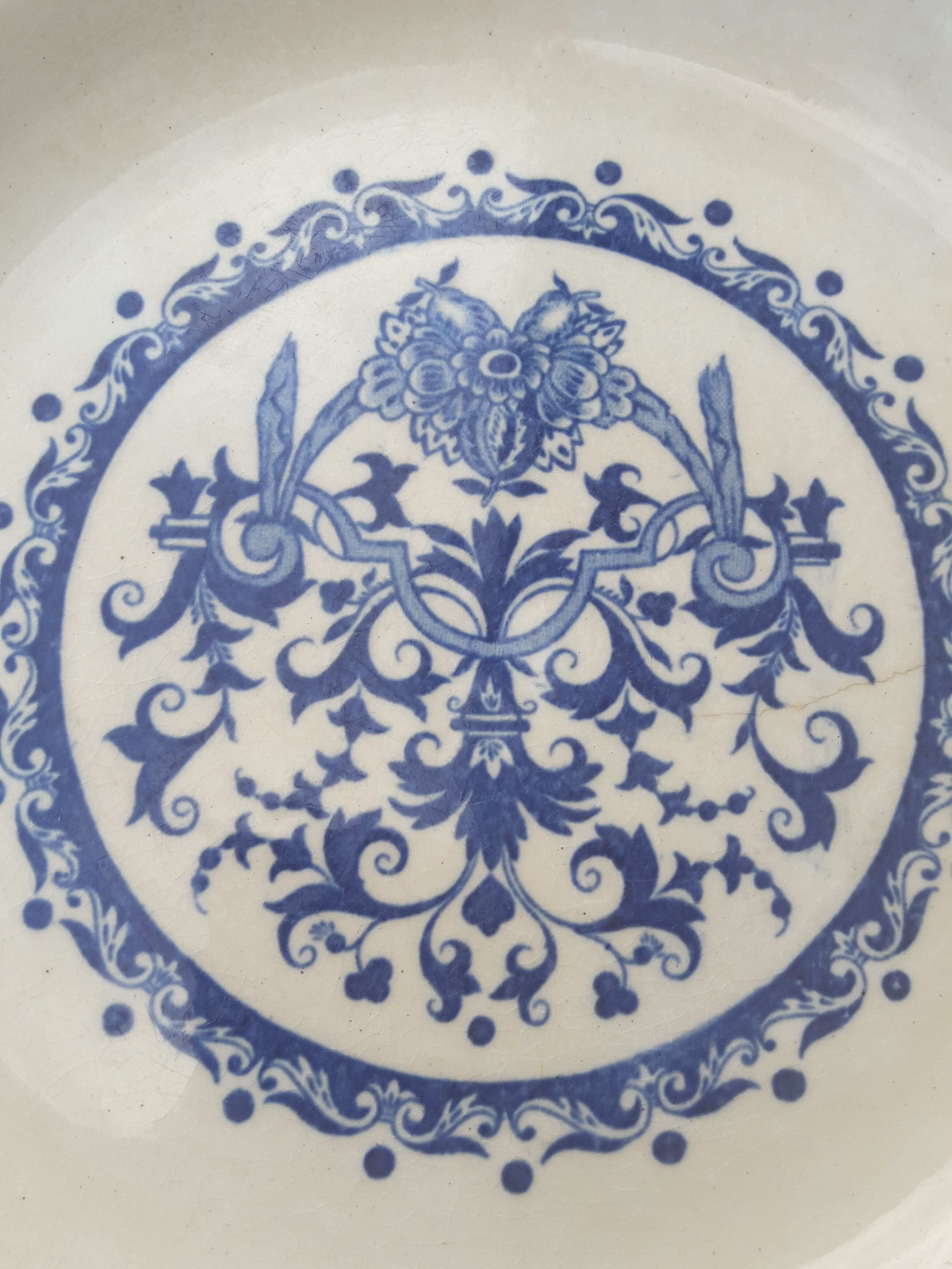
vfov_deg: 63.4
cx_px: 476
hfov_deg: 49.7
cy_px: 634
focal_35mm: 28
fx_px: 1027
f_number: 1.9
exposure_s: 1/501
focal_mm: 3.7
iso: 40
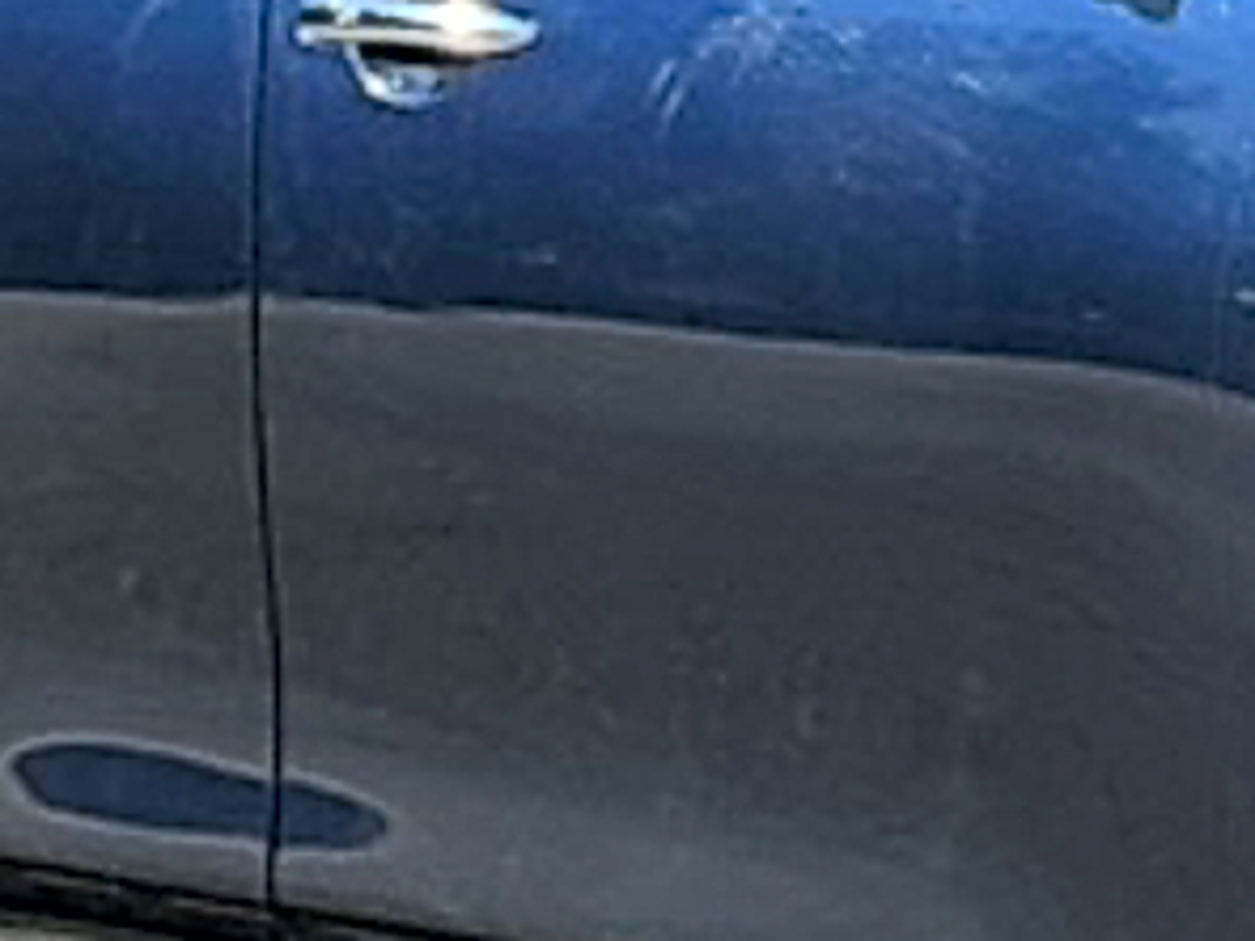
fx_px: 5692
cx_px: 1628
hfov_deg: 12.2
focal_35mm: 157
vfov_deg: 9.4
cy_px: 297
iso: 25
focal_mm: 3
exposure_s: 1/739
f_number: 1.8
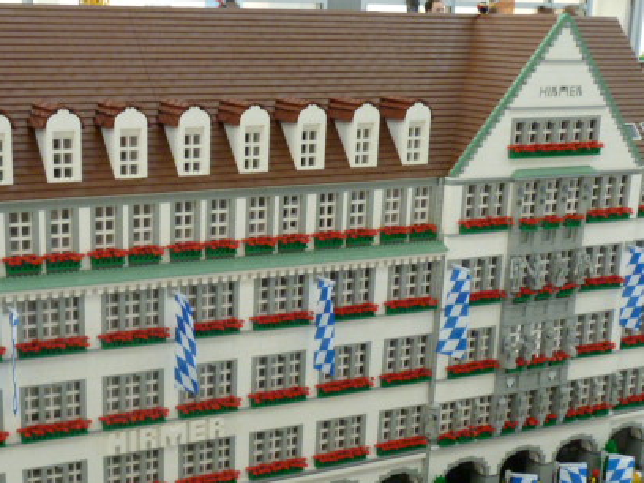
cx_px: 199
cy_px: 350
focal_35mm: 58
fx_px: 1079
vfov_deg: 25.0
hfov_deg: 32.9
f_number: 3.6
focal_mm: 6.1
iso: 400
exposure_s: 1/8
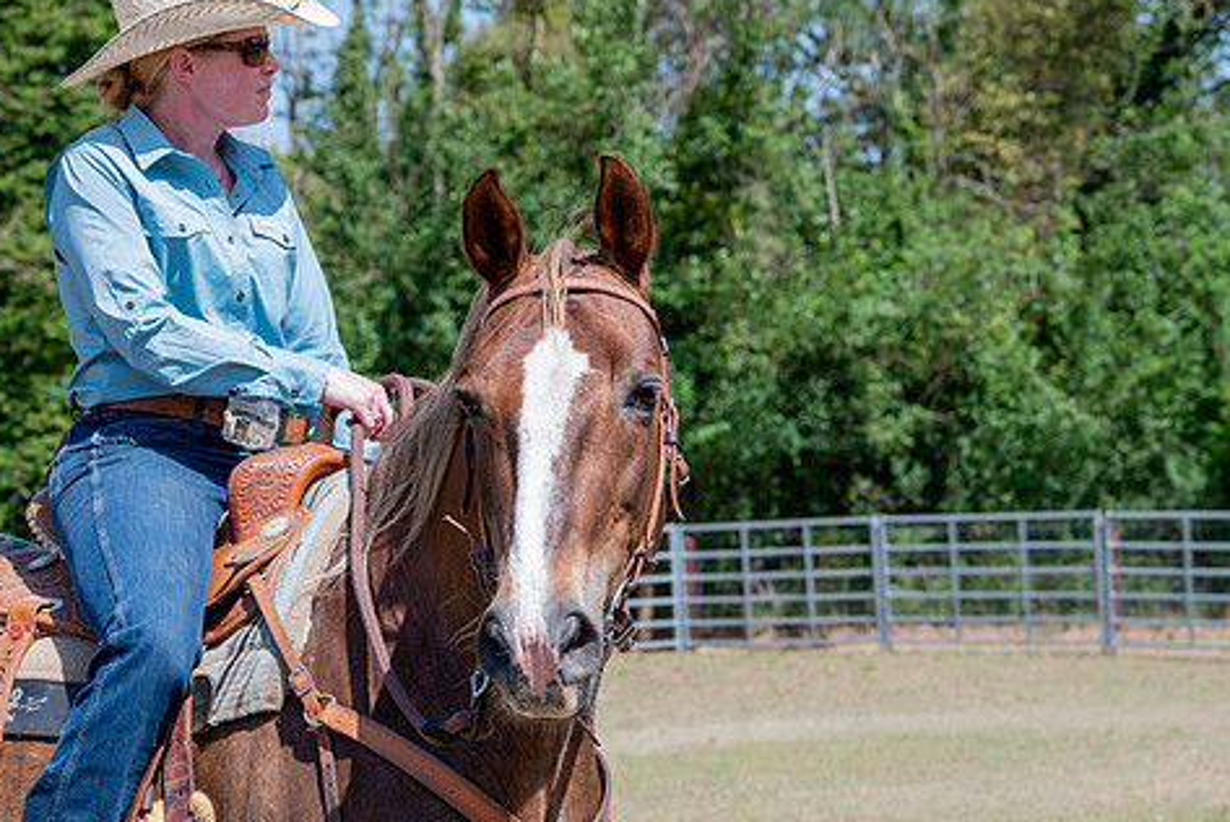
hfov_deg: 20.4
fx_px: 3419
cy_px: 406
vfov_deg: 13.7
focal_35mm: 100
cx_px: 635
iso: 100
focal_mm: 81
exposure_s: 1/250
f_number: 6.3
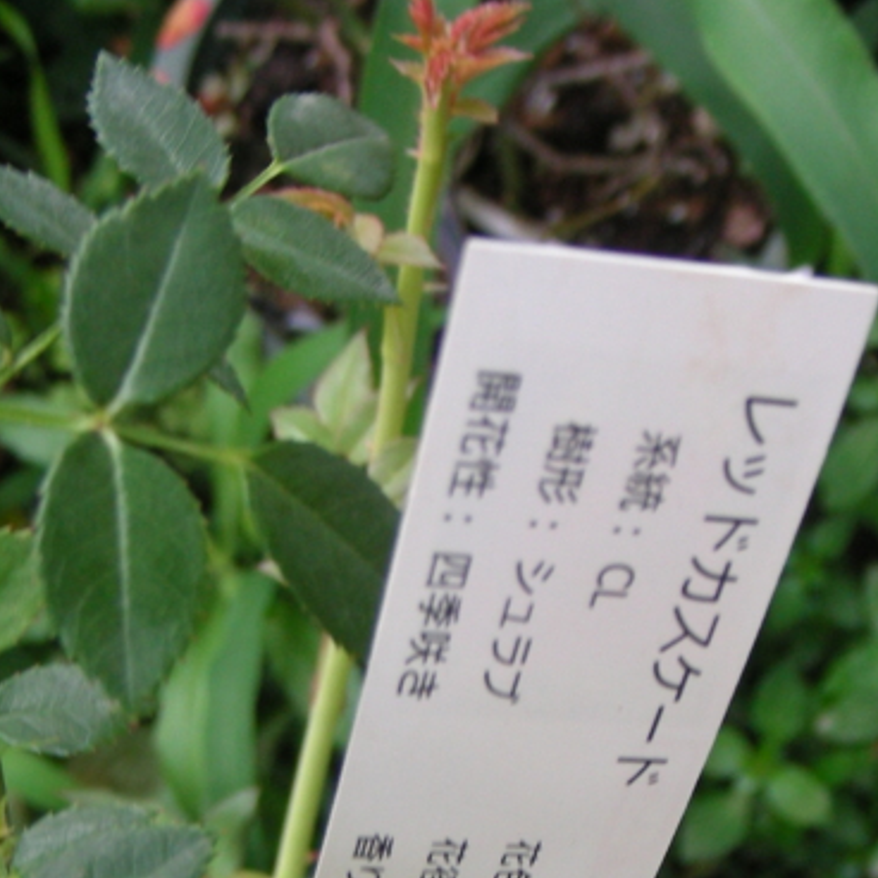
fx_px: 2095
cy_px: 773
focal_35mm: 73
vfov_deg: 23.1
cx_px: 503
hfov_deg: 23.7
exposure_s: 1/30
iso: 122
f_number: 3.5
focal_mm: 6.3
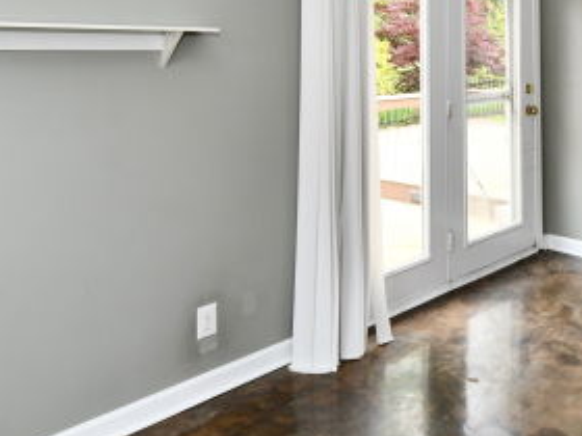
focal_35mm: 36
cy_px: 66
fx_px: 605
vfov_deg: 37.7
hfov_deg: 48.6
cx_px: 461
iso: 640
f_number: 6.3
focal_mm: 14
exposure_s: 1/60
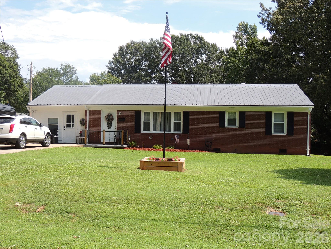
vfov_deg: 33.6
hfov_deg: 43.9
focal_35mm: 43
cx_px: 166
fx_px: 411
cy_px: 124
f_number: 3.4
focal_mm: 7.6
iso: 100
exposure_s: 1/800
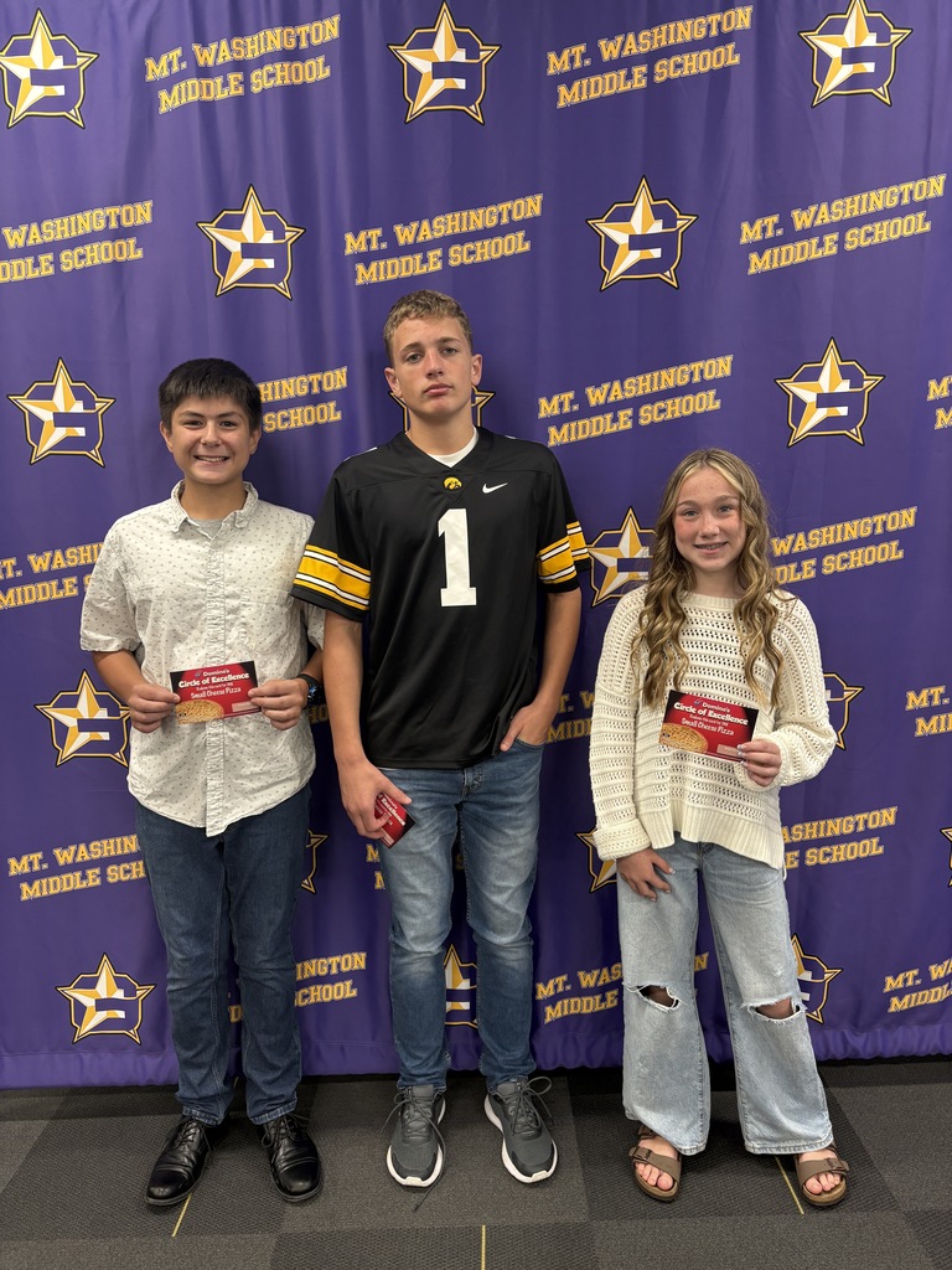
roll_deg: +1.8
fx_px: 953
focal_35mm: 26
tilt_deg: -8.8
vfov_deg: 67.3
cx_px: 476
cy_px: 635
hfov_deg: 53.1
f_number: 1.6
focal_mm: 5.96
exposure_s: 1/85
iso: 125
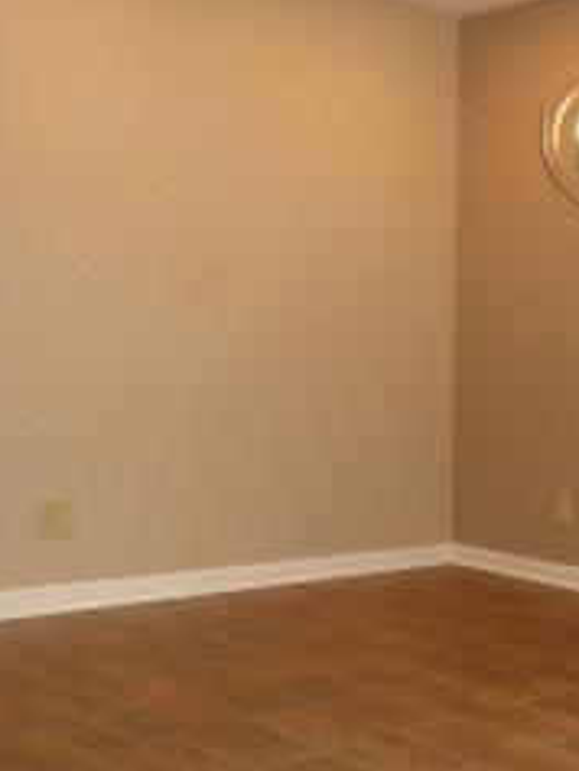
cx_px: 592
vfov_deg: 35.5
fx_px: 1203
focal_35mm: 54
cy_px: 410
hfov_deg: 25.6
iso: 200
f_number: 2.8
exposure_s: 1/80
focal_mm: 3.58
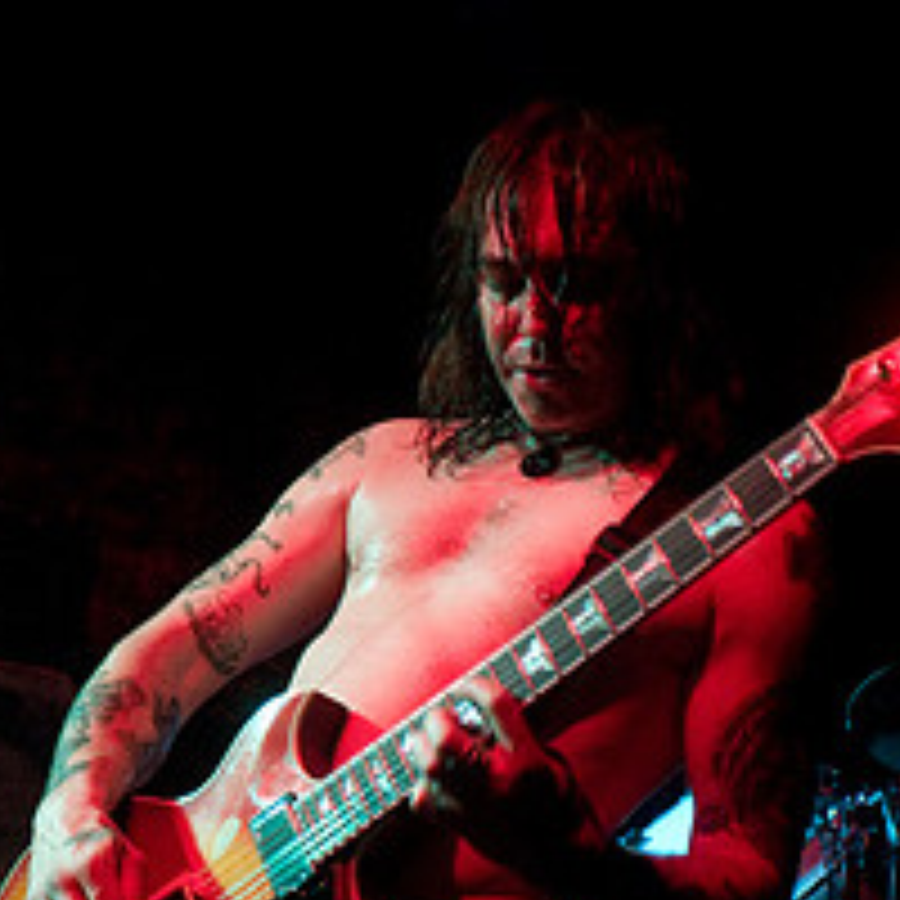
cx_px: -94
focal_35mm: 74
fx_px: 2177
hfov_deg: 22.1
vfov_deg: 23.3
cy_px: 538
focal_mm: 20
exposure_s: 1/80
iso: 1250
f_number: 2.8
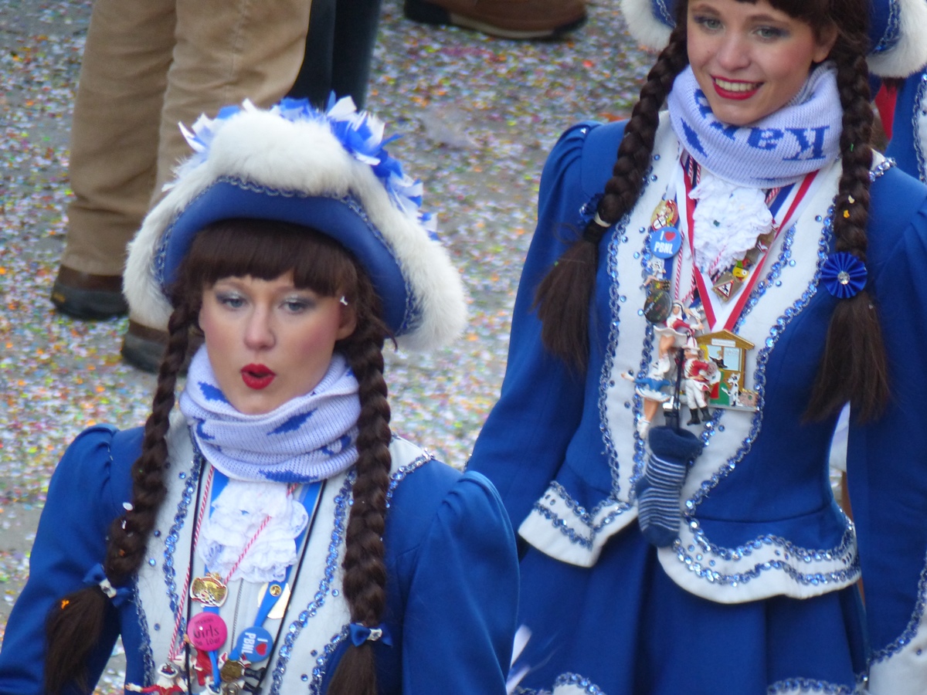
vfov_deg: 2.5
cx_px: 464
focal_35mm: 600
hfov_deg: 3.3
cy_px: 348
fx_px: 16068
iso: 250
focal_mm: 108
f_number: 2.8
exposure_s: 1/250
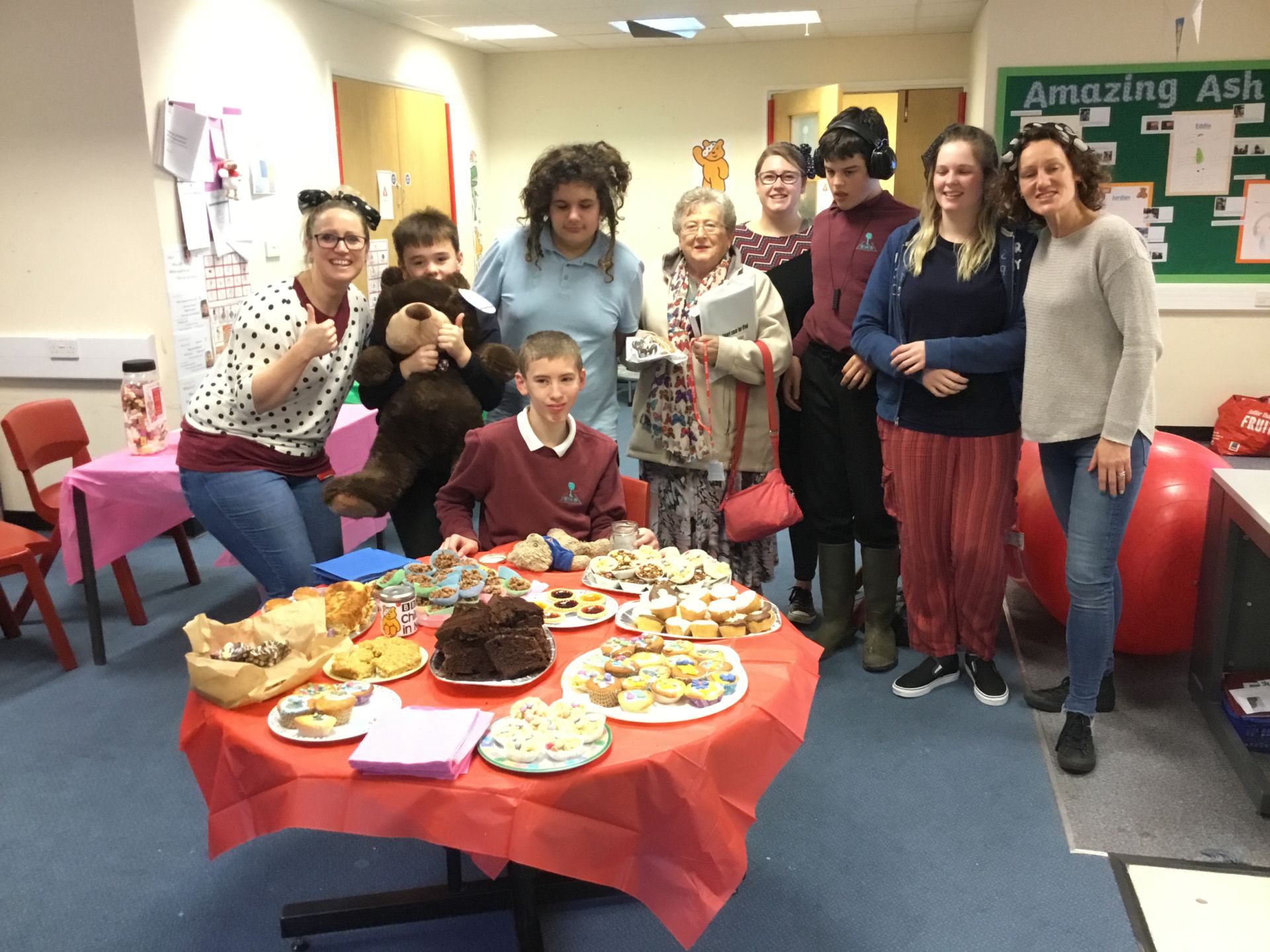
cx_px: 635
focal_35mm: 31
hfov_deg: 58.4
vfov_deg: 45.4
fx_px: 1137
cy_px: 476
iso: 200
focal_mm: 3.3
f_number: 2.4
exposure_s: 1/25
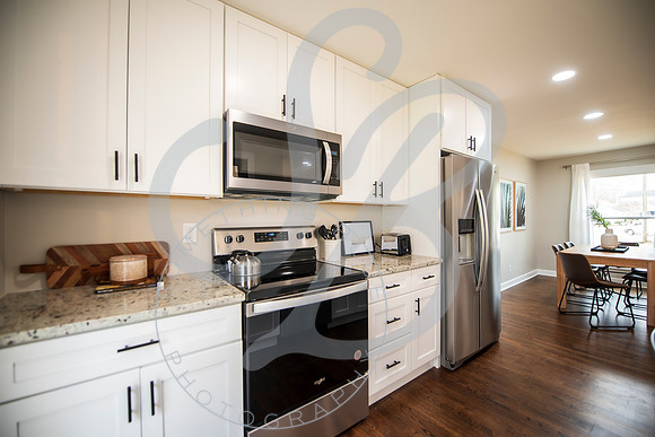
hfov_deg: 104.2
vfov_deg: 81.2
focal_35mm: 14
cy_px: 218
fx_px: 255
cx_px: 328
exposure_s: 1/80
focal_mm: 14
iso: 500
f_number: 2.8
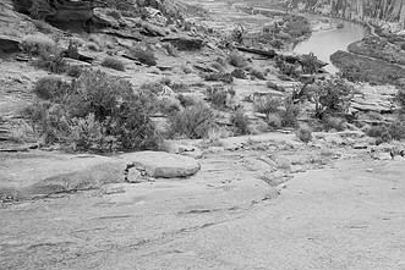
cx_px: 354
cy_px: 45
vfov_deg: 26.9
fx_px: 551
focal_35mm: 49
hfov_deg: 38.0
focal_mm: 28
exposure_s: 1/1000
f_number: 6.3
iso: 2000
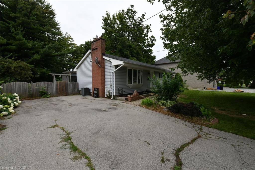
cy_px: 85
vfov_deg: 81.2
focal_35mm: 14
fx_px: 99
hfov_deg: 104.3
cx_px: 128
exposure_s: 1/100
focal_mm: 14
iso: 1000
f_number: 22
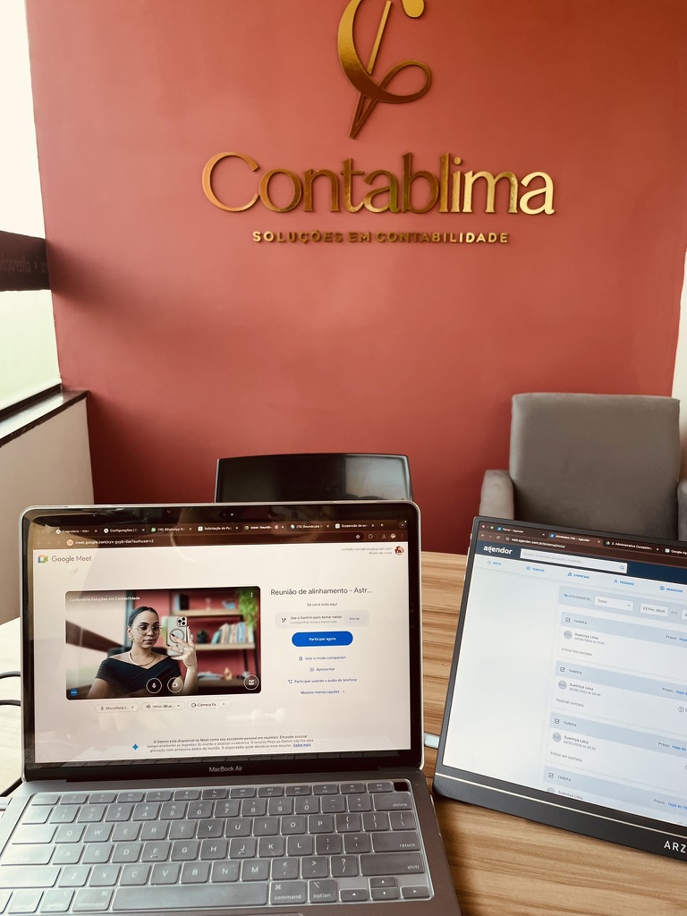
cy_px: 458
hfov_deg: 53.1
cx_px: 344
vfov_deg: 67.3
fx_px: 688
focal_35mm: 26
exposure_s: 1/121
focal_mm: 4.2
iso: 100
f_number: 1.6
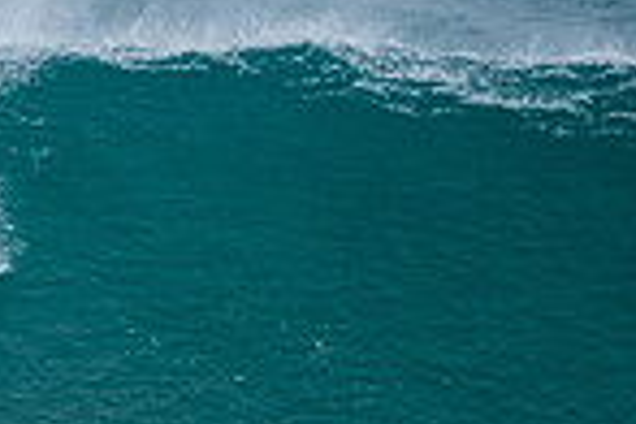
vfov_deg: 0.6
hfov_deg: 0.9
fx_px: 42644
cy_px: 401
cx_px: -193
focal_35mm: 2414
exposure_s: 1/1250
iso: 220
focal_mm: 500
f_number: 5.6
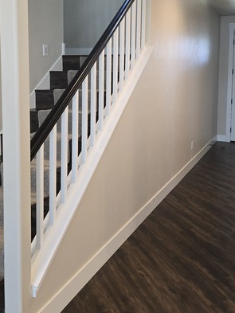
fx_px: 353
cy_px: 98
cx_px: 128
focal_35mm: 39
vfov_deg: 46.9
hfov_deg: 36.8
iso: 250
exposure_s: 1/120
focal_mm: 6.3
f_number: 1.7
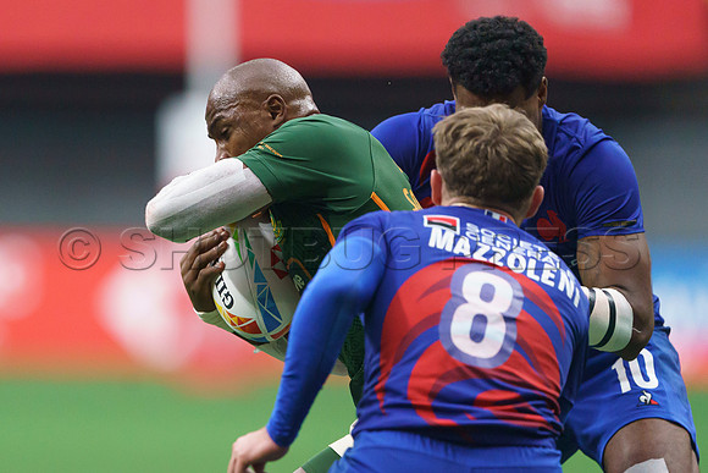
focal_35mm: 866
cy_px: 334
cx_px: 222
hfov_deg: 2.4
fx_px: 17036
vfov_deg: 1.6
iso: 6400
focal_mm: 600
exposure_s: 1/3200
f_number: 4
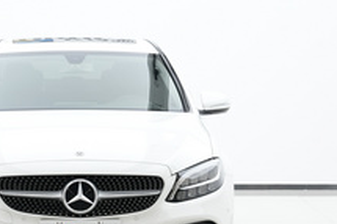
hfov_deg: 10.3
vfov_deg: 6.9
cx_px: 74
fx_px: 1861
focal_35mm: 199
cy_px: 103
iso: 1250
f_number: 6.3
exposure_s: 1/125
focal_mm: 95
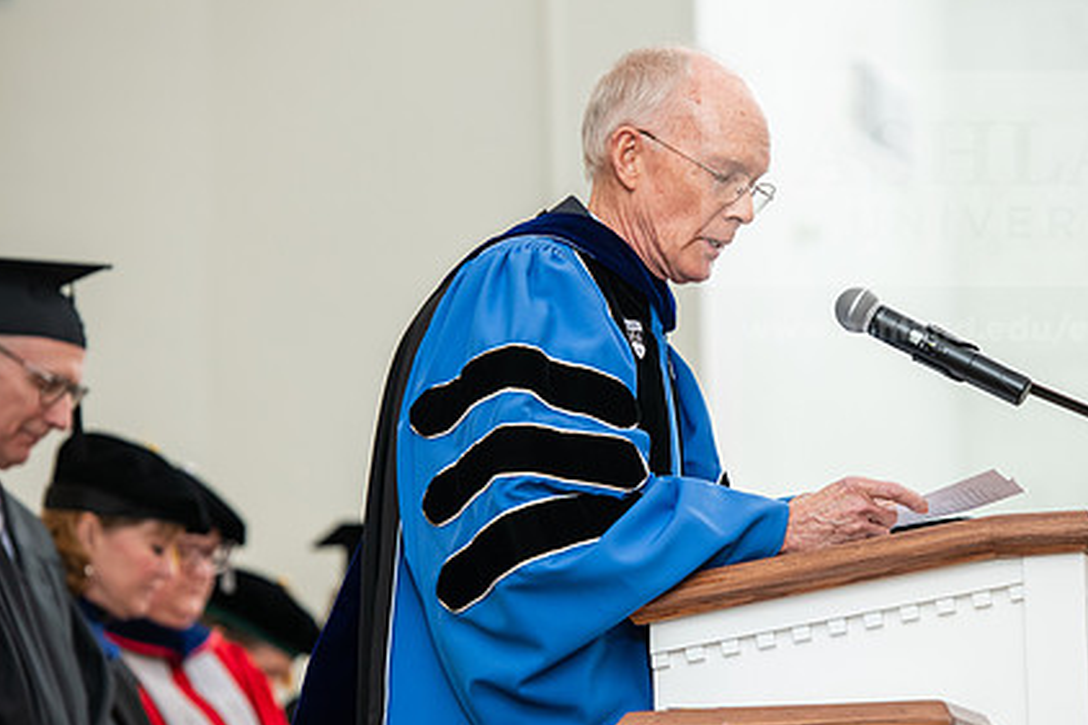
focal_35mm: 220
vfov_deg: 6.2
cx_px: 624
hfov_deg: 9.4
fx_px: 6646
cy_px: 383
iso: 1000
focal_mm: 160
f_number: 3.5
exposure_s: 1/200
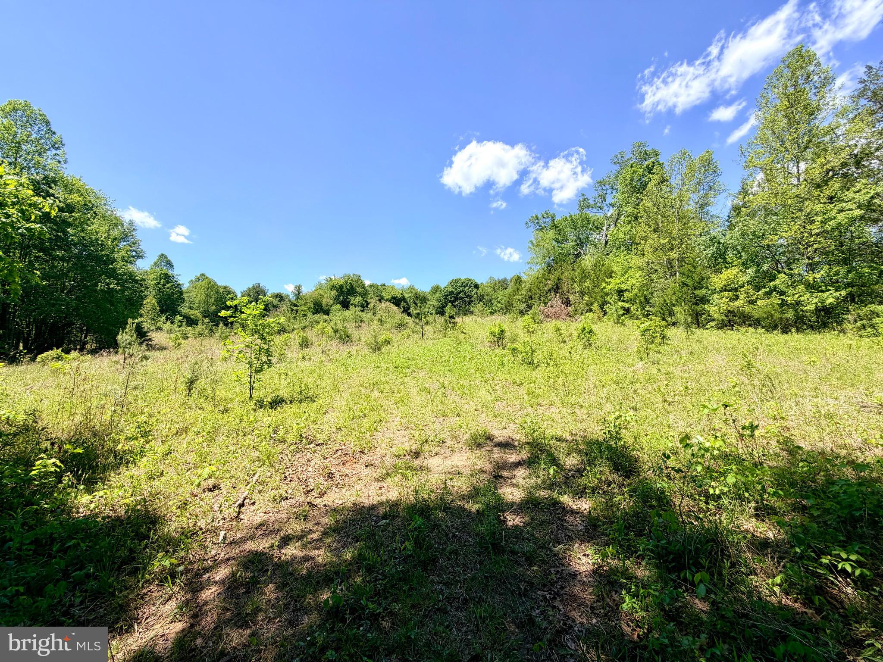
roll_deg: +1.2
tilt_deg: +5.0
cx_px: 442
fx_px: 357
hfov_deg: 102.1
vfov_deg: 85.7
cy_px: 331
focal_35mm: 14
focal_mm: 2.22
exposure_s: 1/770
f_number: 2.2
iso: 32
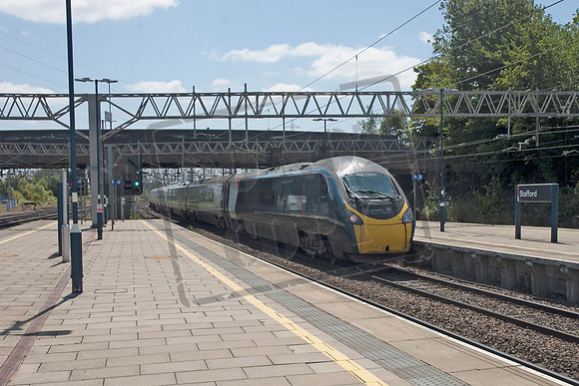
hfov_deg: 51.3
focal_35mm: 38
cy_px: 193
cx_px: 290
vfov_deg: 35.5
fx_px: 603
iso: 200
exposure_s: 1/320
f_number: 9
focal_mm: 25
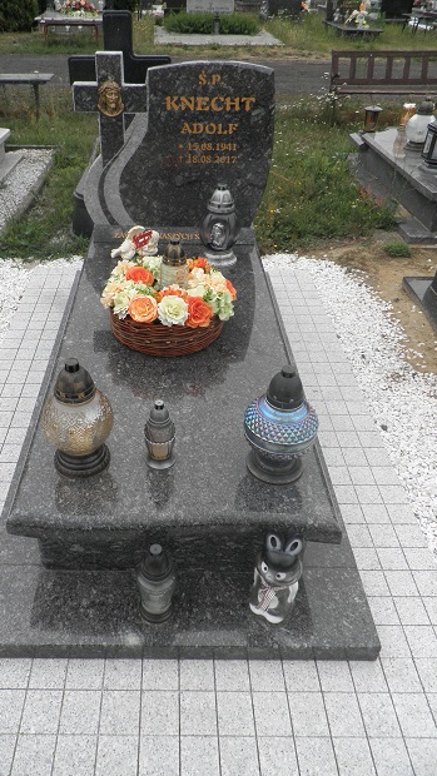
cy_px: 380
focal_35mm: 27
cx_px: 173
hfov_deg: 42.7
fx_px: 556
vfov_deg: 69.8
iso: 64
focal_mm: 4.3
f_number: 3.3
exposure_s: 1/320
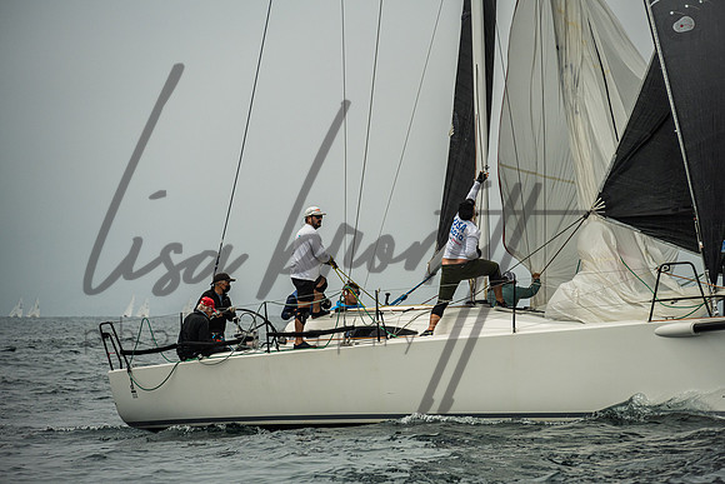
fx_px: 4029
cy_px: 242
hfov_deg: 10.3
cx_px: 362
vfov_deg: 6.9
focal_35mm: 200
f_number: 6.3
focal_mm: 200
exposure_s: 1/3200
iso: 400
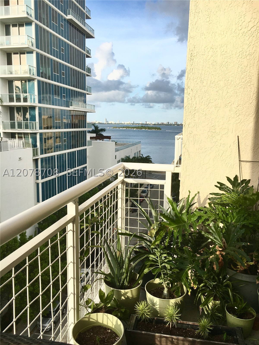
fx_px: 289
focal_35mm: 29
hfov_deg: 48.2
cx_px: 130
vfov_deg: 61.7
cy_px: 172
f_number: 2.2
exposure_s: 1/845
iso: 25
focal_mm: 4.15
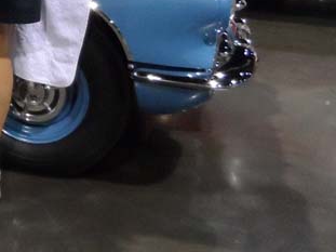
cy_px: -111
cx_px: -209
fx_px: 767
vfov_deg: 17.1
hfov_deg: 20.2
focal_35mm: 79
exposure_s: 1/30
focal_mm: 4
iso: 400
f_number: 3.2
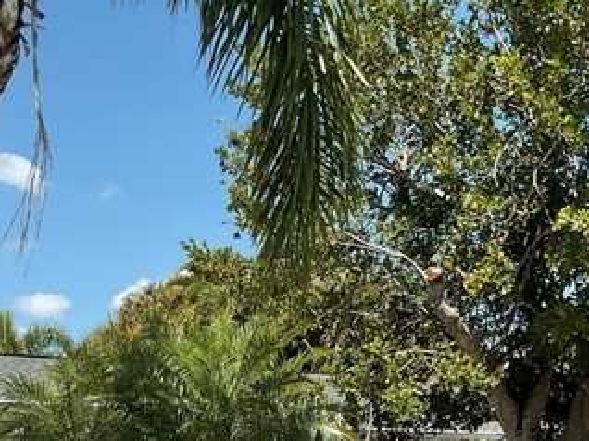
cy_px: 541
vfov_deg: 18.9
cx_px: 59
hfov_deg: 25.8
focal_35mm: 73
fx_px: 1241
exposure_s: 1/1451
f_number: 1.8
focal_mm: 3
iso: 16
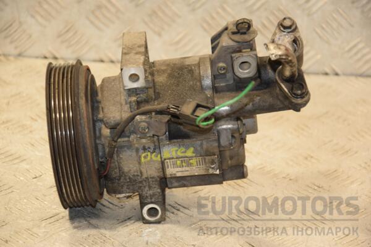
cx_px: 186
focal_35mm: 147
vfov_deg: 9.3
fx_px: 1515
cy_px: 124
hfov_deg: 14.0
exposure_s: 1/125
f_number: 5.6
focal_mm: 98
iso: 800
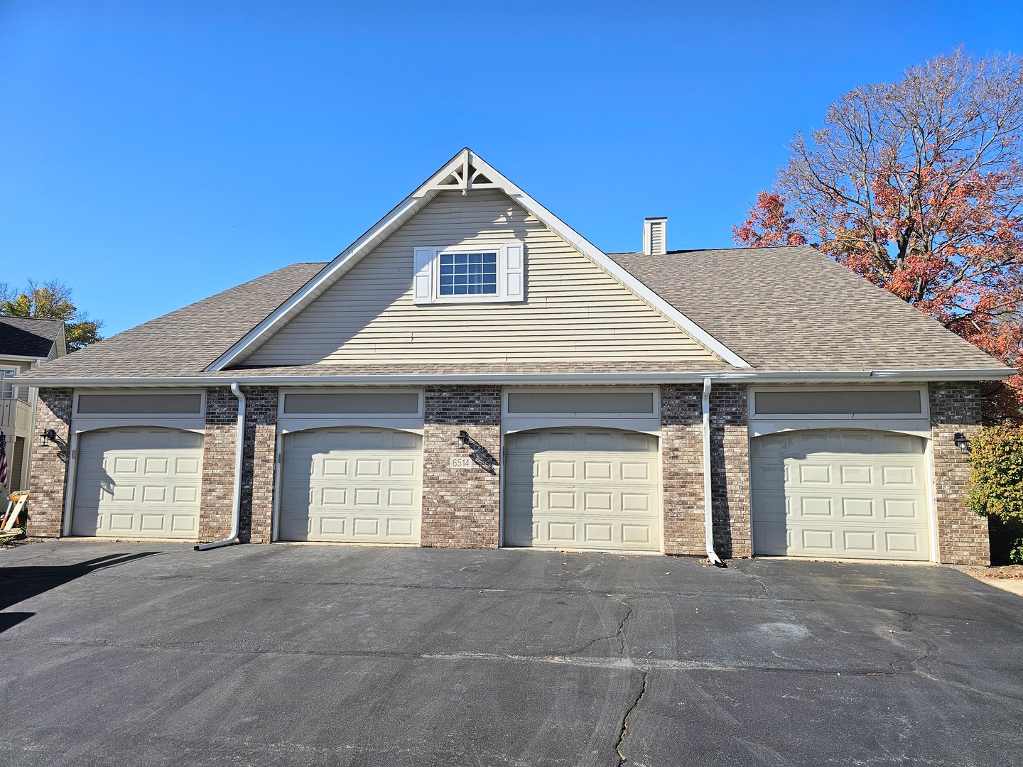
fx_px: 680
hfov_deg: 73.9
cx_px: 512
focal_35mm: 23
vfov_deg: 58.9
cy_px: 384
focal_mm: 6.3
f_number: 1.7
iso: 10
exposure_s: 1/763
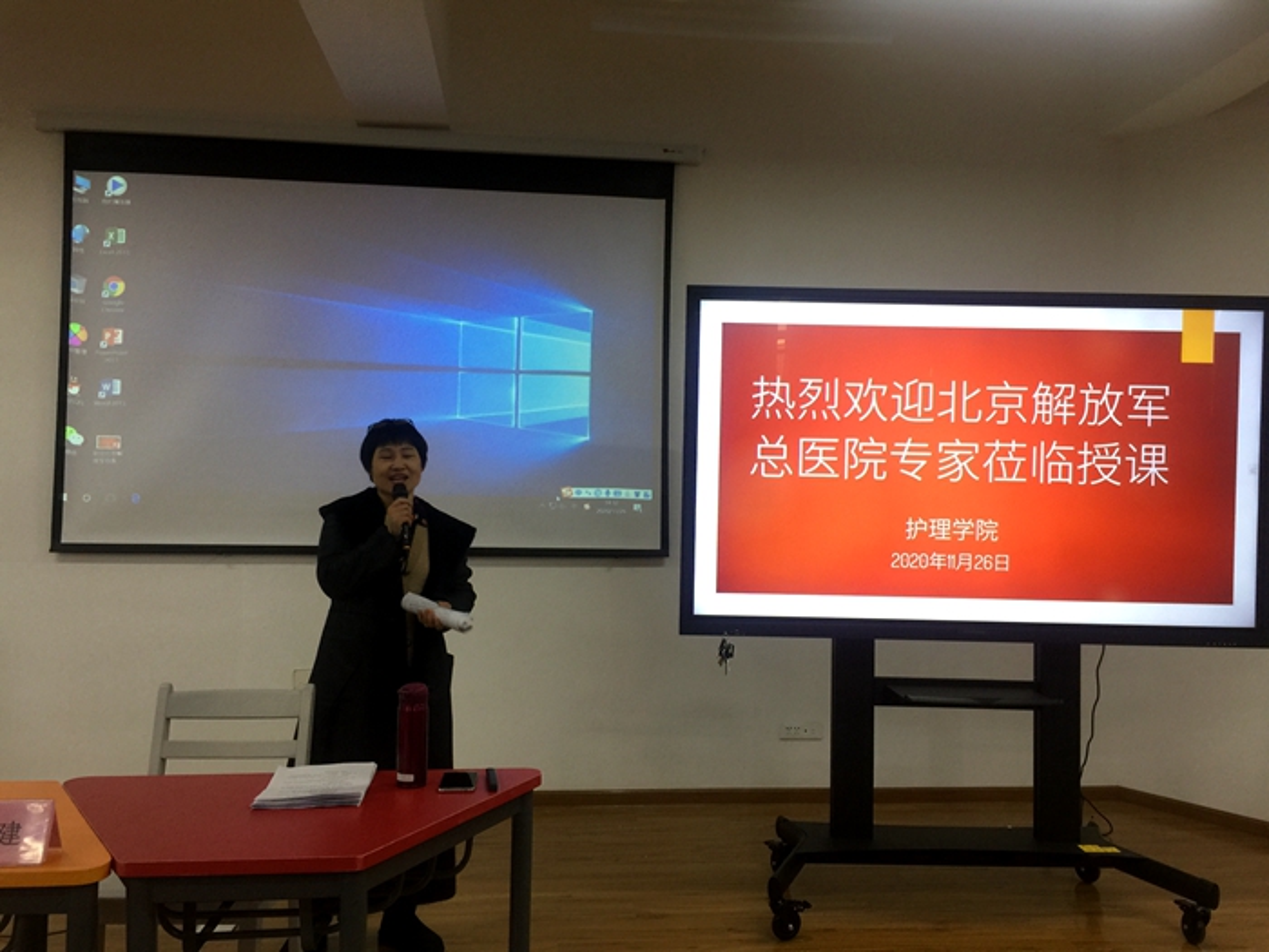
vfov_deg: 48.2
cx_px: 634
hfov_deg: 61.7
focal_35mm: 29
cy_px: 476
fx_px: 1063
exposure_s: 1/33
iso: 50
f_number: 2.2
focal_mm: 4.15
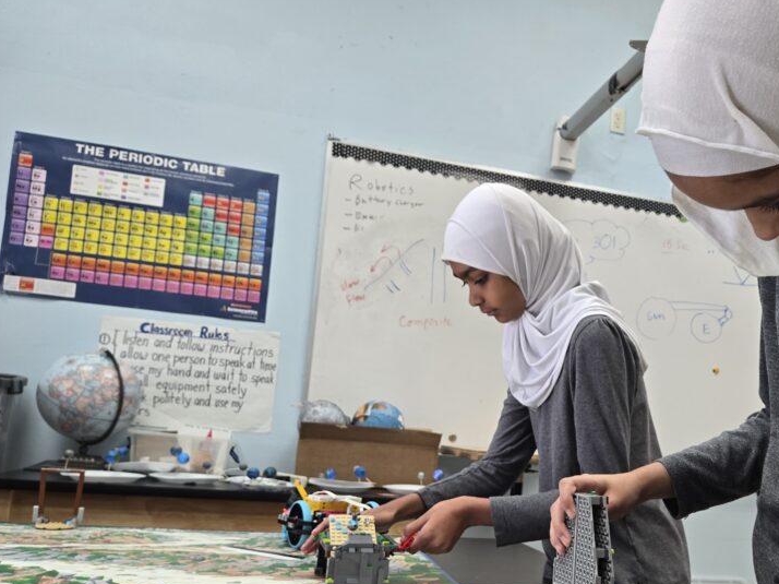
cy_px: 389
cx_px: 548
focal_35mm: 33
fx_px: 742
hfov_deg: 53.7
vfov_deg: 42.4
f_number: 1.8
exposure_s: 1/120
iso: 100
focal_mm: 5.4
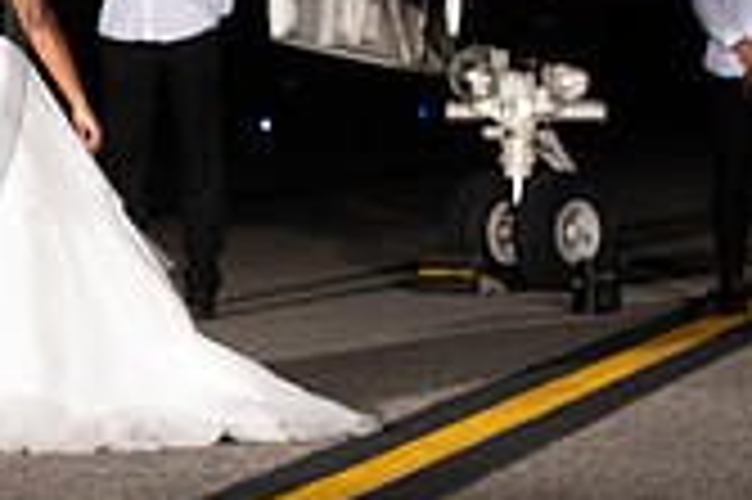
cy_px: 14
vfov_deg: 5.6
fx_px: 5071
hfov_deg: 8.3
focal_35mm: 243
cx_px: -437
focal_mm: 70
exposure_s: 1/200
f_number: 6.3
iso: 1000
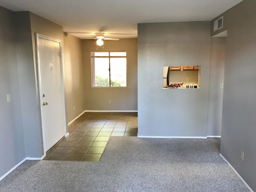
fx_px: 207
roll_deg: +0.7
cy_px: 96
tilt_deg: -8.4
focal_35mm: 28
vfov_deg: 49.7
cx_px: 128
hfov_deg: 63.4
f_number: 1.8
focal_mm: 3.99
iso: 50
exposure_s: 1/15
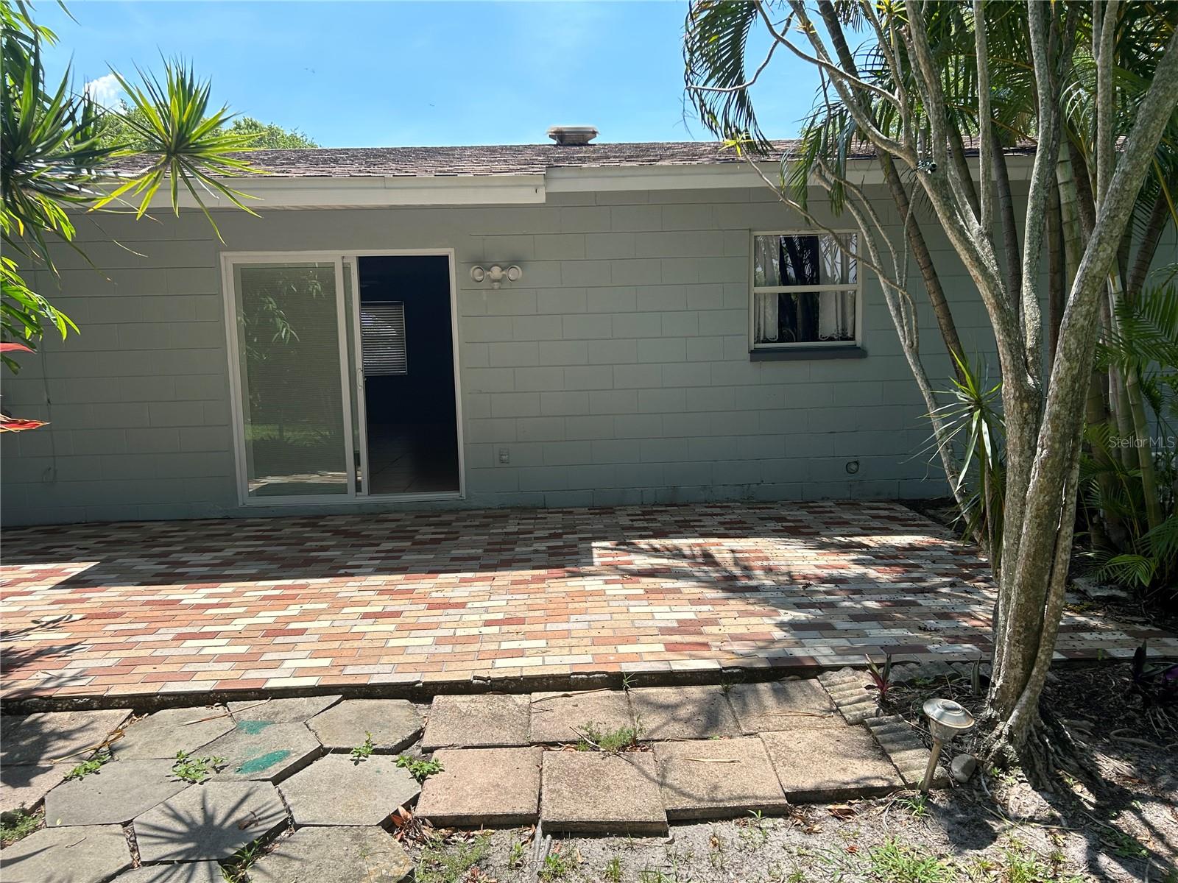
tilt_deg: -6.0
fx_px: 885
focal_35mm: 26
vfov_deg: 53.1
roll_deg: +2.2
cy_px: 442
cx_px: 589
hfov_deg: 67.3
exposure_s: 1/2632
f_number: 1.5
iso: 50
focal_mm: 5.7
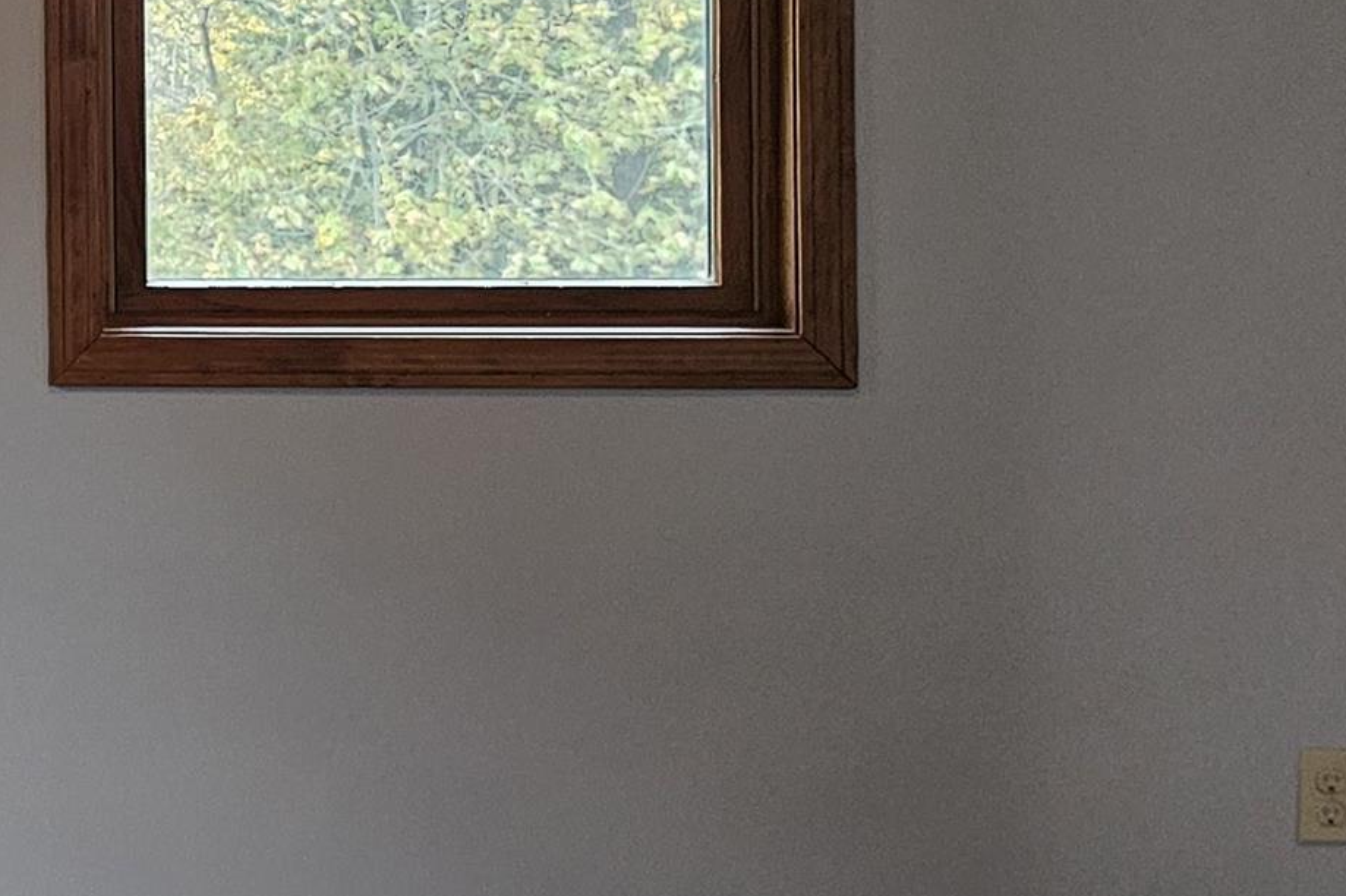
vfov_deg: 16.7
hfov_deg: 21.8
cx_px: -589
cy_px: -19
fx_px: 2990
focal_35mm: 80
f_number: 1.7
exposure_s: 1/60
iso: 640
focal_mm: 6.3
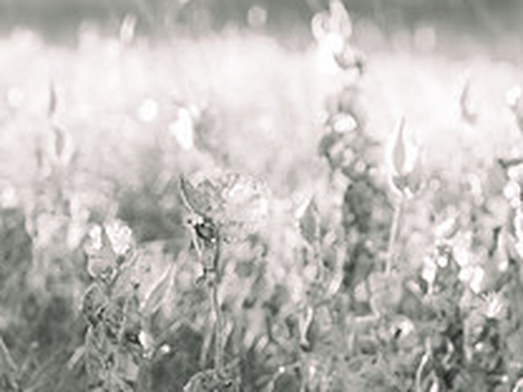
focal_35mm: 603
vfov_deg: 2.5
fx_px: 9110
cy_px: 34
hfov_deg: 3.3
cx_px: 717
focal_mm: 200
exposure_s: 1/125
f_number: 4
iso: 160
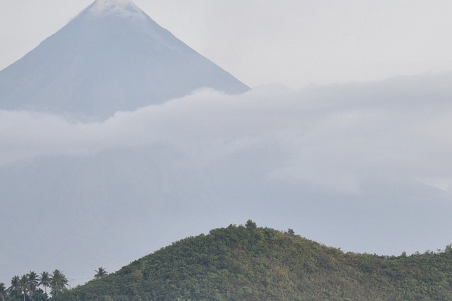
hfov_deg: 11.1
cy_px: 276
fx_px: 2323
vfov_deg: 7.4
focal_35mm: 185
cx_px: 368
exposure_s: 1/125
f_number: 4
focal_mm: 78
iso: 500
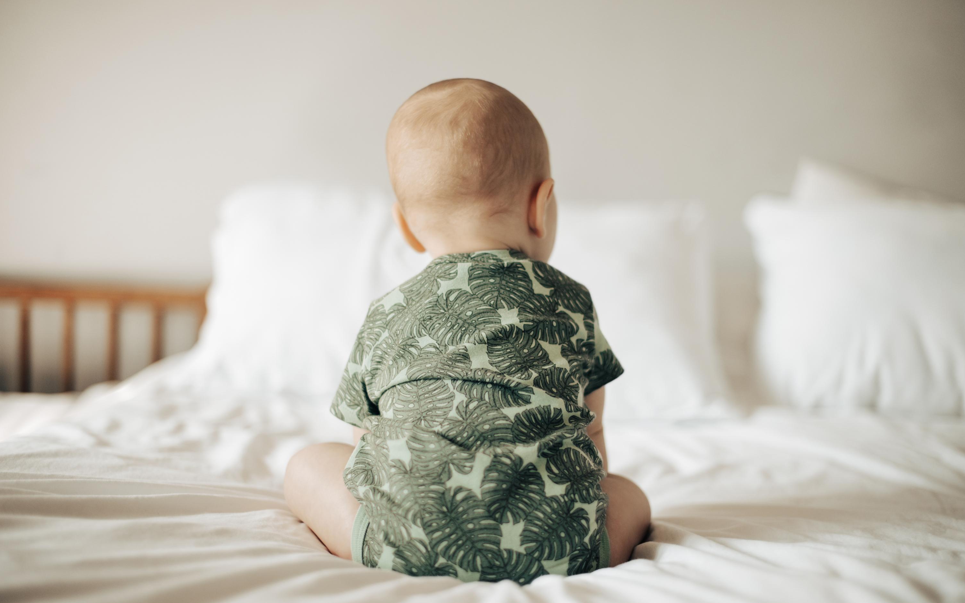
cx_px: 482
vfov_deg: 25.3
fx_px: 1341
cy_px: 321
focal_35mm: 51
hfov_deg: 39.6
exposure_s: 1/1250
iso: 500
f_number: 1.4
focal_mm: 50
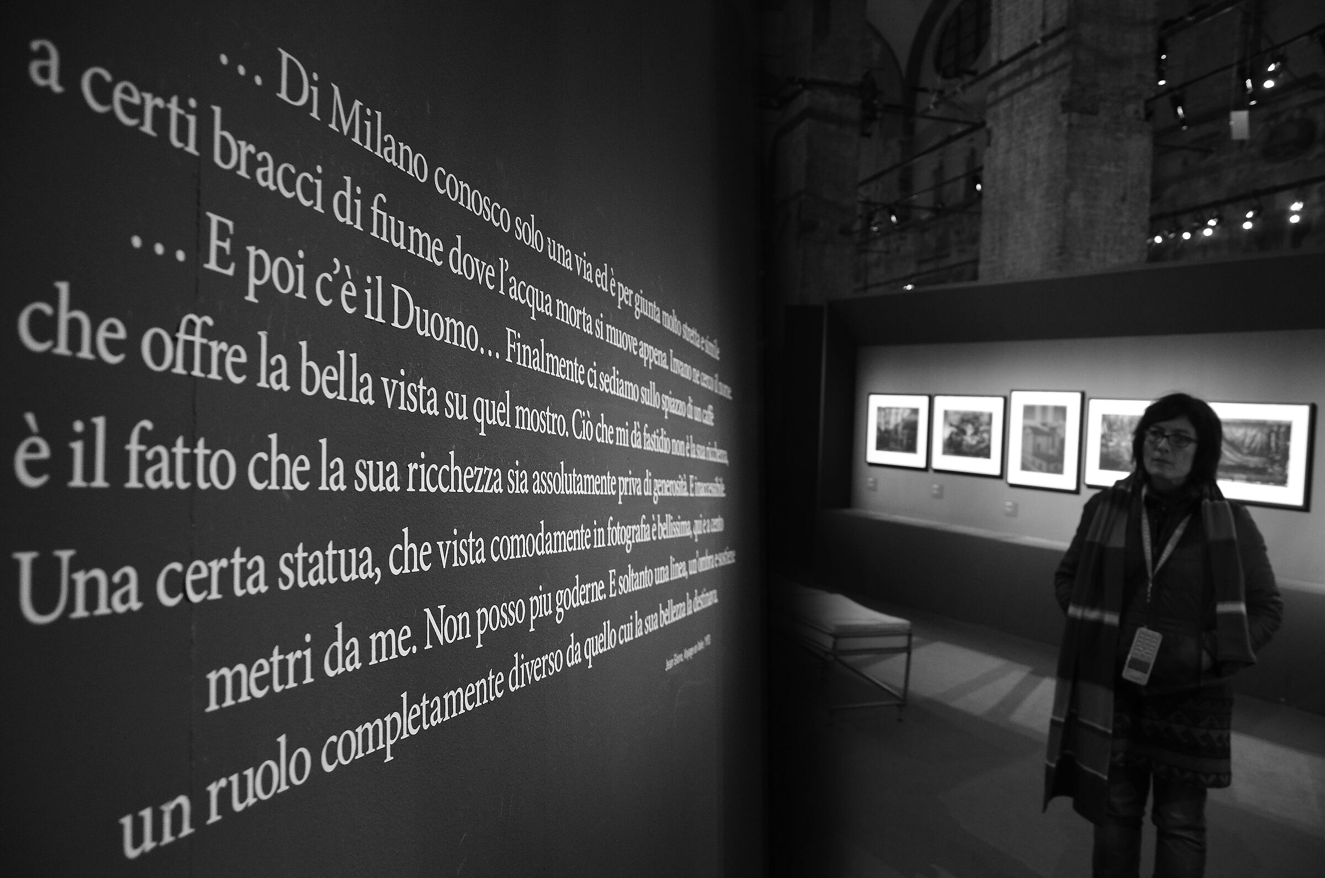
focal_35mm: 27
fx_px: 992
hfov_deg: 67.5
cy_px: 439
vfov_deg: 47.7
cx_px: 662
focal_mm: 18
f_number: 3.5
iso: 1250
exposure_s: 1/13
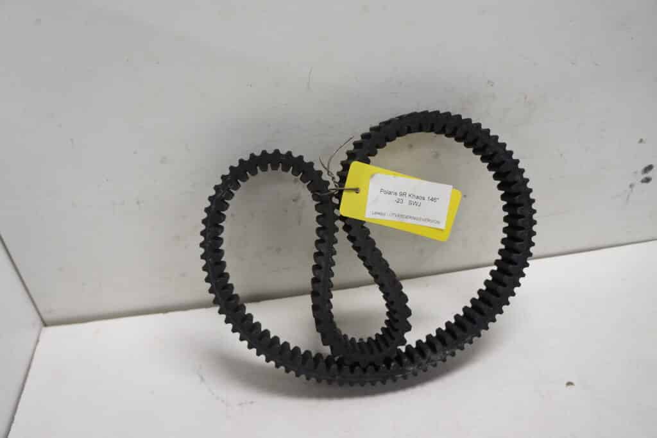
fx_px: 493
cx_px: 328
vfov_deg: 47.9
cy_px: 219
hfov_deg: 67.4
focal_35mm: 27
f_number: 4
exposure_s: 1/60
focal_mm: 18
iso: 160
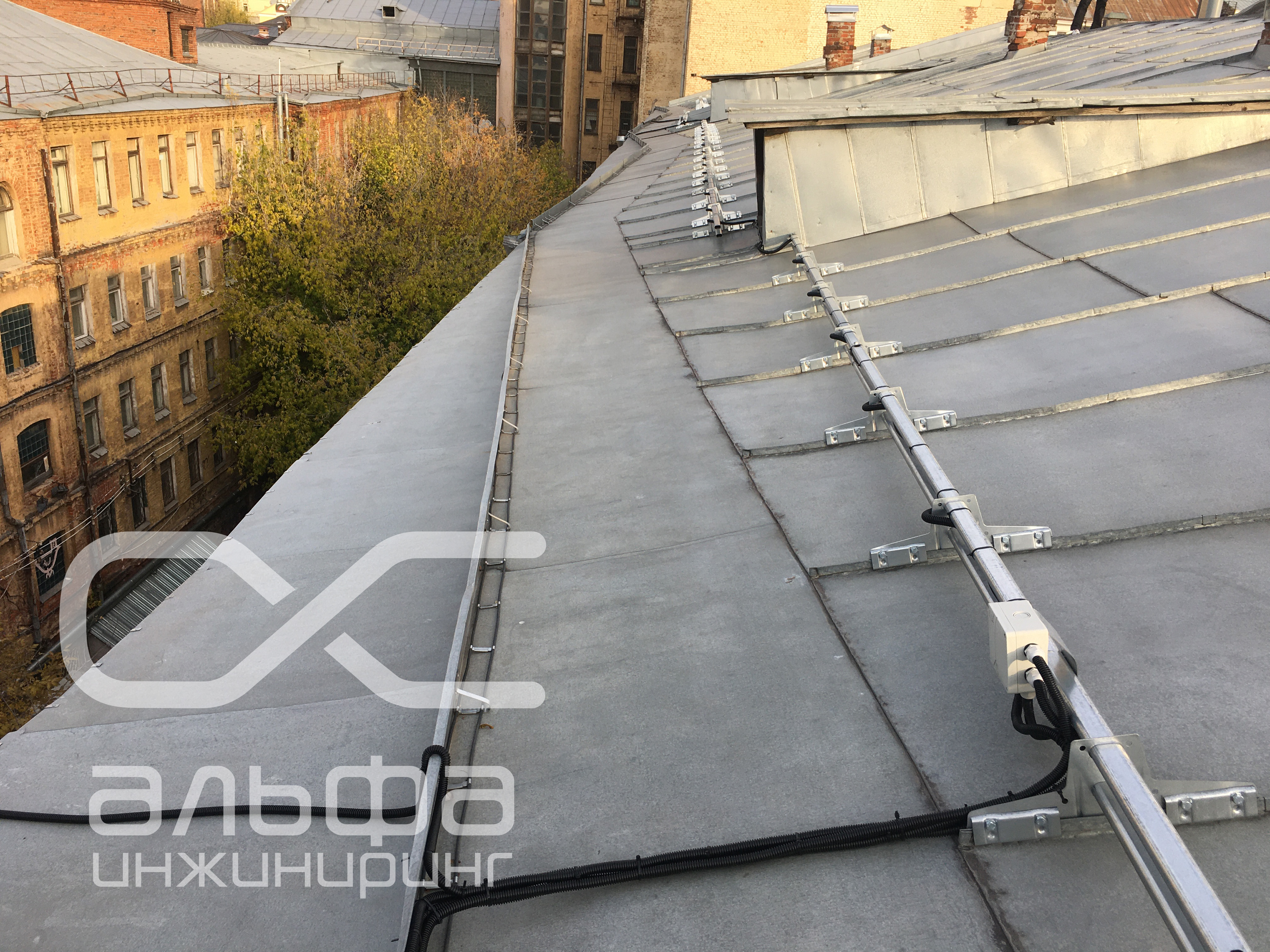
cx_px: 635
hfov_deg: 61.7
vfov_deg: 48.2
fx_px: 1064
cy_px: 476
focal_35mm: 29
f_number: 2.2
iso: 25
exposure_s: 1/439
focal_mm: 4.15
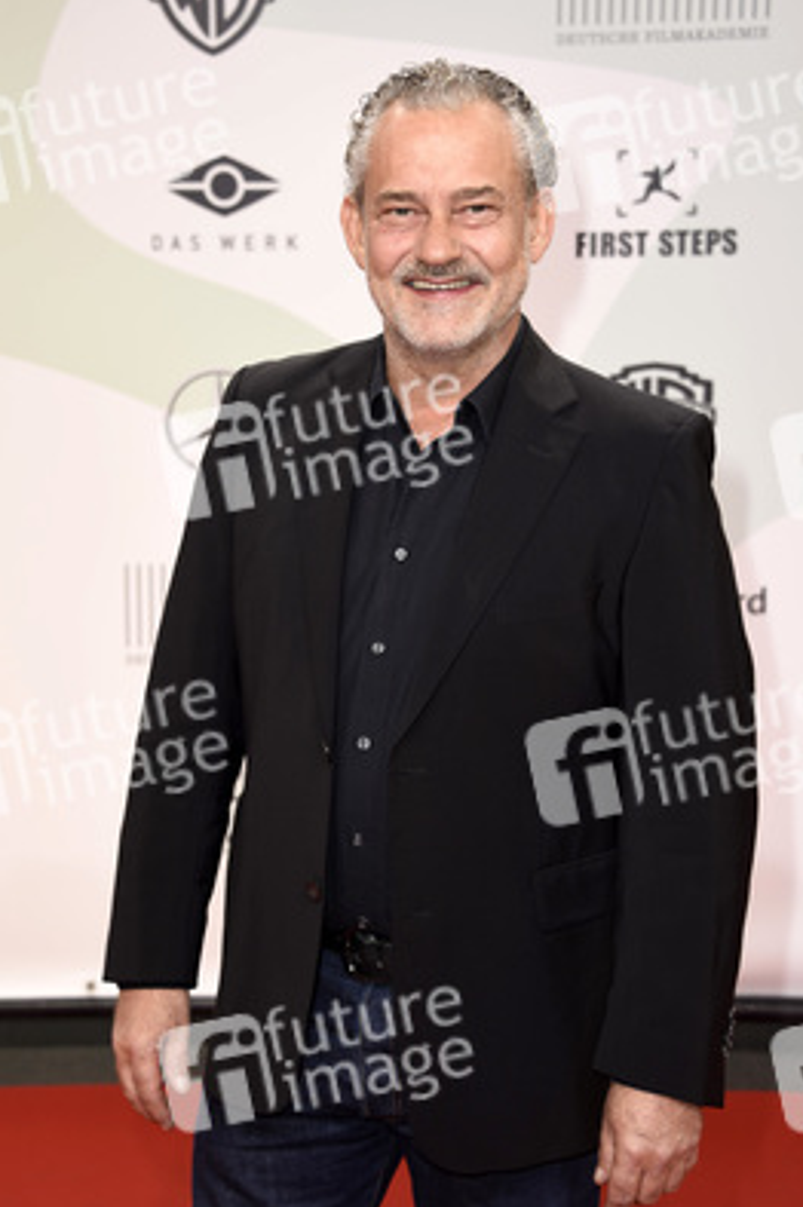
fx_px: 2212
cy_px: 600
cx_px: 405
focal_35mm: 66
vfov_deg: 30.5
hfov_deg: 20.6
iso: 400
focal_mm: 65
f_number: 5.6
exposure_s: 1/250
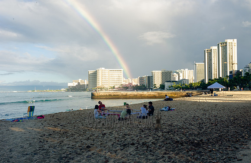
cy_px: 86
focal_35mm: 38
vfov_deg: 34.7
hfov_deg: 51.5
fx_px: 260
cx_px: 131
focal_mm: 35
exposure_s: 1/30
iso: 64
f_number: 16
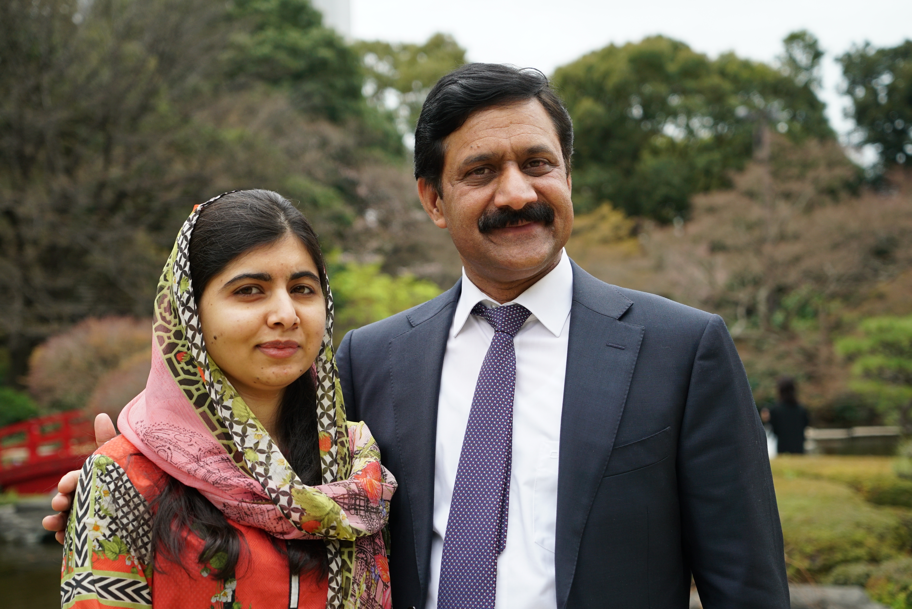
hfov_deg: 33.9
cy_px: 304
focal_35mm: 59
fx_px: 1495
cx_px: 456
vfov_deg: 23.0
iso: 400
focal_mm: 59
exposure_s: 1/400
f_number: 4.5
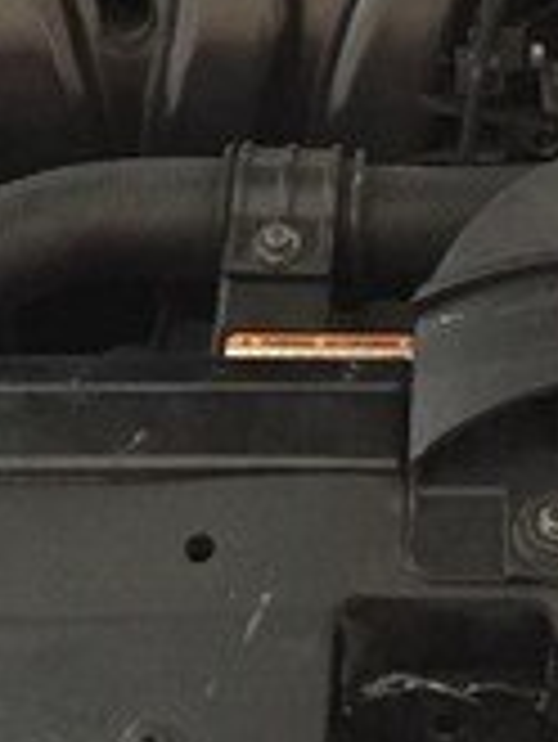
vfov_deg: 15.9
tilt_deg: -36.0
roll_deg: -0.4
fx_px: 2490
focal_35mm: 116
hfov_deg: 12.6
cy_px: -268
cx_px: 544
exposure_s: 1/17
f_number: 2.2
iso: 250
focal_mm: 4.15
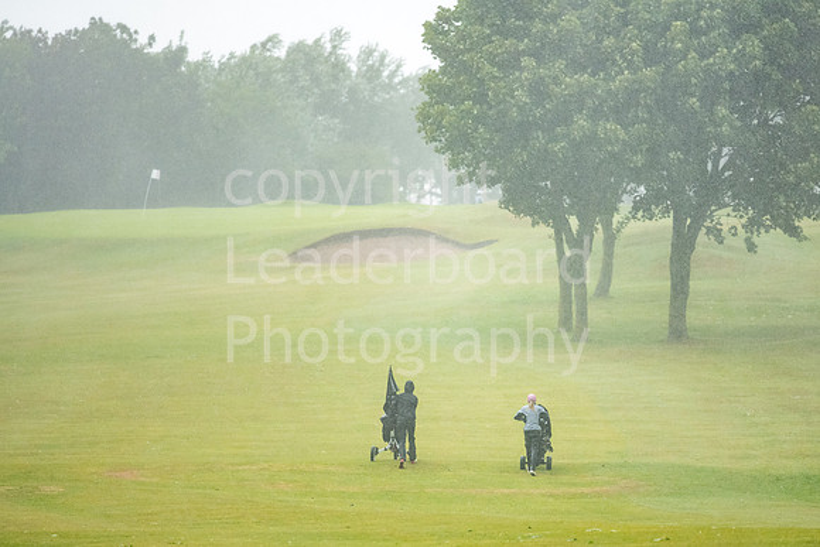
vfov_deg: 4.1
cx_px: 461
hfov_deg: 6.1
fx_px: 7678
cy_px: 307
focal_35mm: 337
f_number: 4
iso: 1250
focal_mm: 300
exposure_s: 1/640
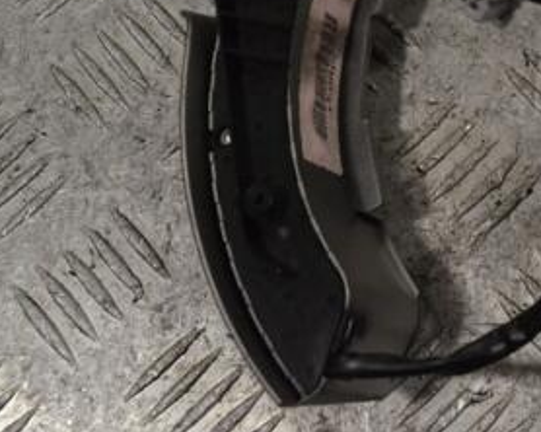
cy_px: 49
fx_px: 1168
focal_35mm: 73
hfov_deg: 24.6
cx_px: 570
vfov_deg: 20.6
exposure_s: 1/400
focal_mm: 24
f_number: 10
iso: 3200
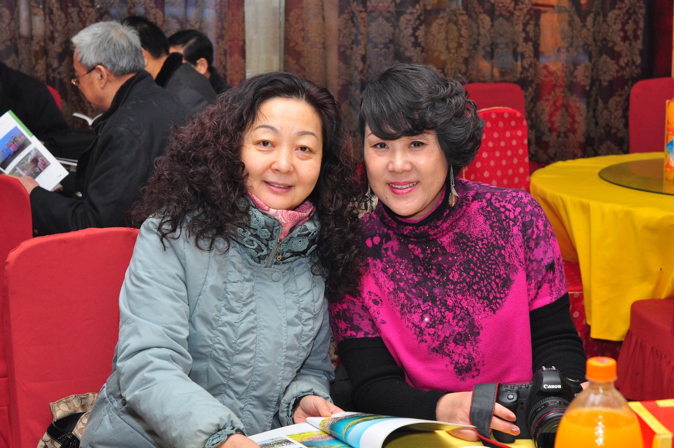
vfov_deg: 18.1
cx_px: 337
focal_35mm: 75
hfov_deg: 27.0
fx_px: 1402
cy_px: 224
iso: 640
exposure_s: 1/60
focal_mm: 50
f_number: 6.3
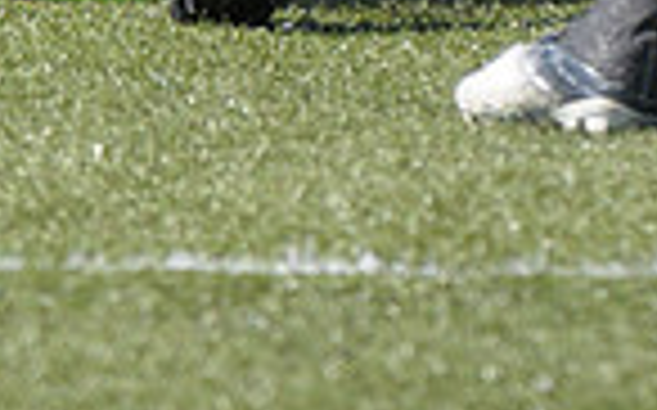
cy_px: -874
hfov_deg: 1.4
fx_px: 26032
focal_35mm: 1455
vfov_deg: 0.9
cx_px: -74
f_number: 4
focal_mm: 240
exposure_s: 1/3200
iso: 640
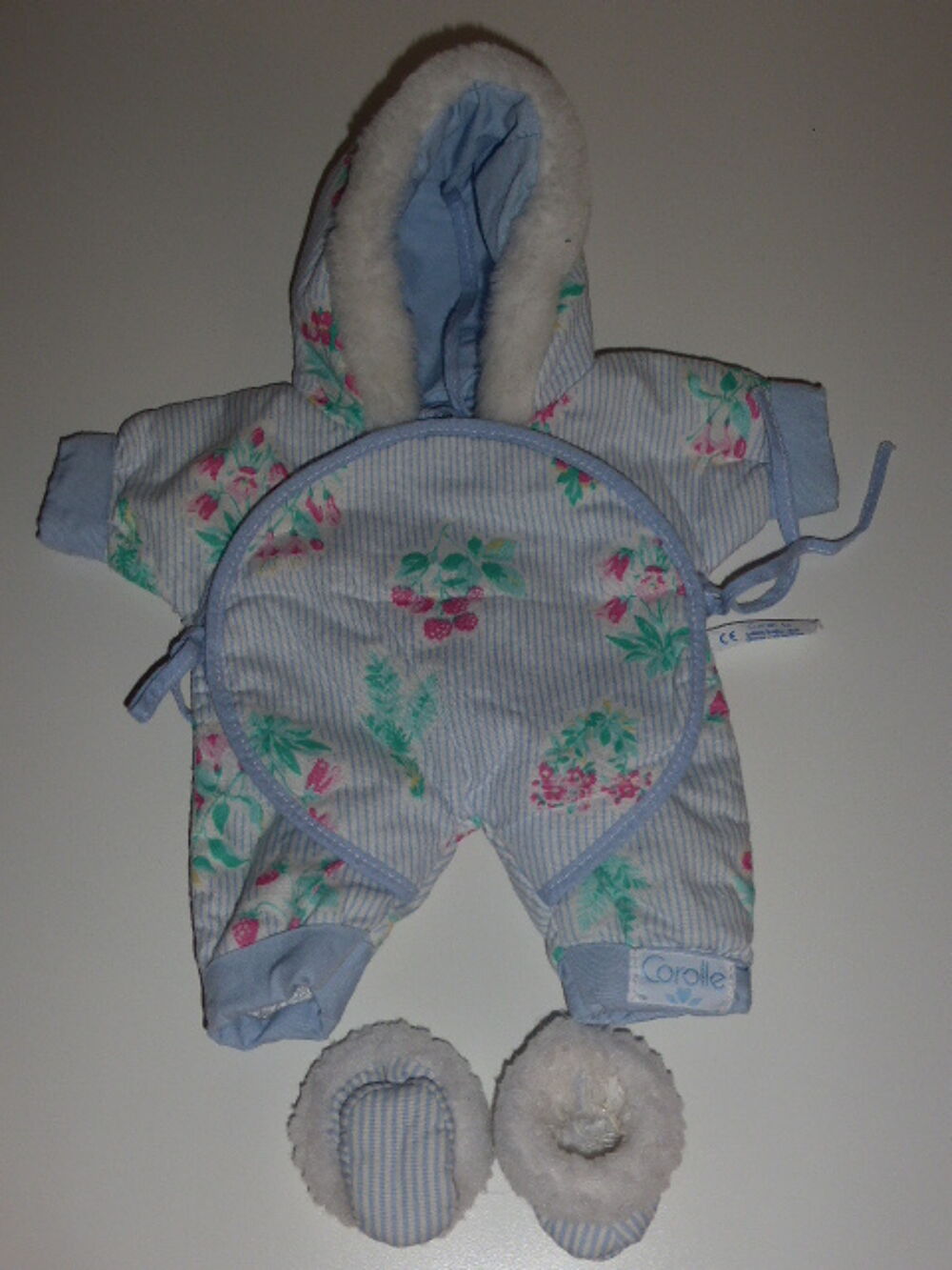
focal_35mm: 40
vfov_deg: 46.8
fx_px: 1467
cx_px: 476
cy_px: 635
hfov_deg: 36.0
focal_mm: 6.9
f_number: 3.9
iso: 100
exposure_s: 1/60
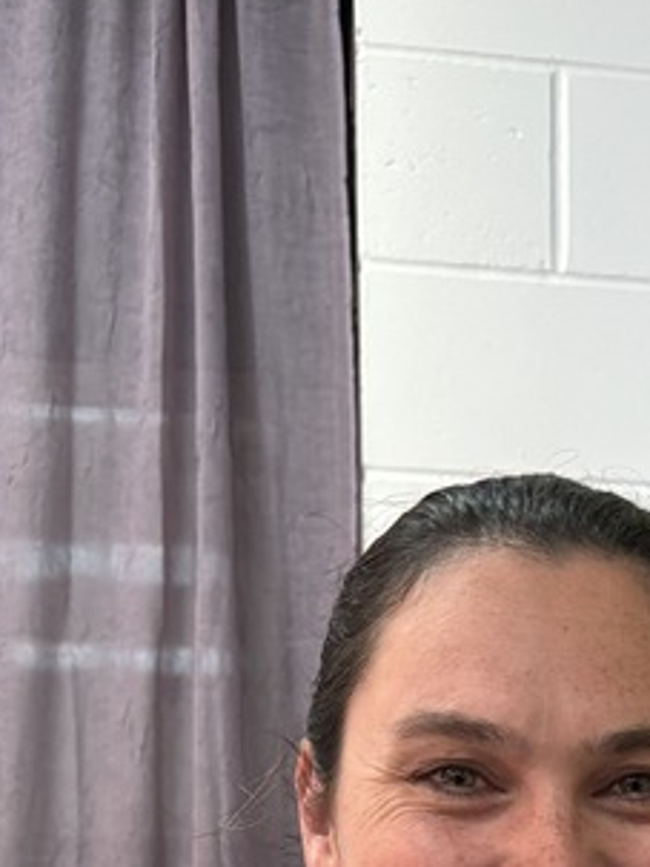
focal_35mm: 88
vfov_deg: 19.7
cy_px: 1245
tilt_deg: -6.7
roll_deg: -0.5
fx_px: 2205
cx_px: 807
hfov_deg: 16.0
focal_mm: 5.96
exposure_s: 1/43
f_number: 1.6
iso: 200
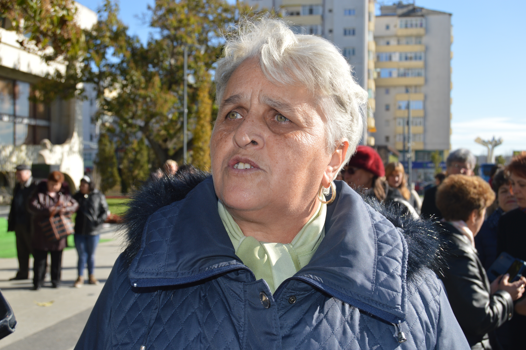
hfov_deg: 46.4
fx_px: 613
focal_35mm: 42
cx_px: 263
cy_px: 175
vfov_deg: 31.8
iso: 100
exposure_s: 1/200
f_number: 6.3
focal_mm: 28
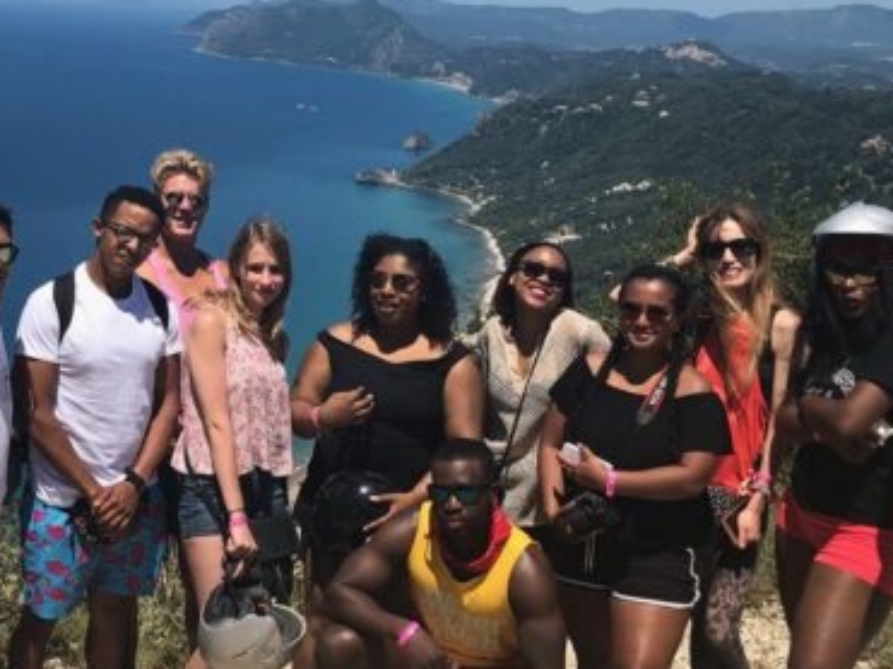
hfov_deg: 33.0
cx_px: 313
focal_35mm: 58
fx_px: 1496
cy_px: 294
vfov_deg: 25.2
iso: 20
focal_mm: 3.99
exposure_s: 1/2208
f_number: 1.8
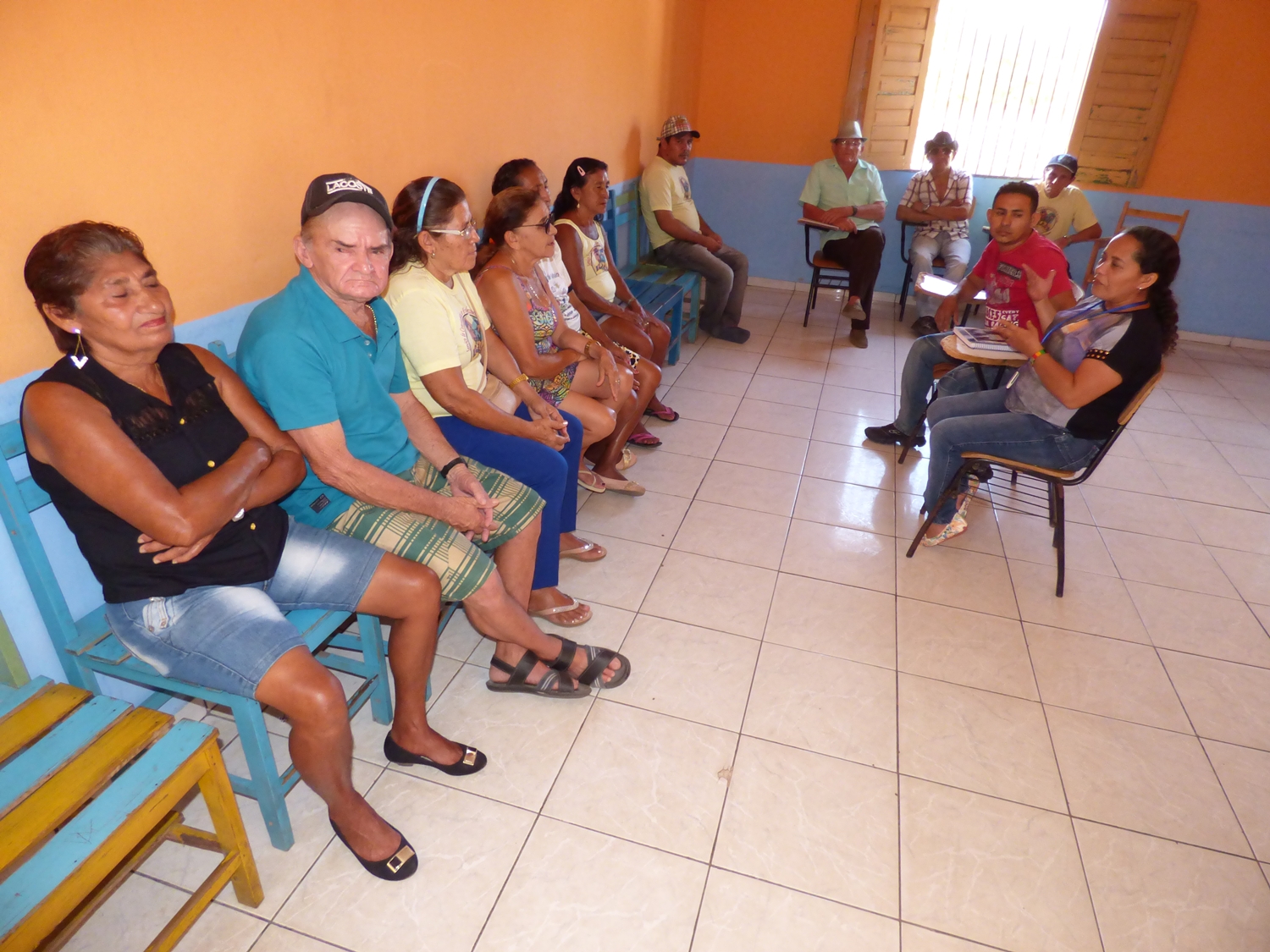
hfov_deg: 81.7
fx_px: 734
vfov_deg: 66.0
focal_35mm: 20
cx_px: 635
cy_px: 476
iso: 500
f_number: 2.8
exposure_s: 1/60
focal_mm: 3.58
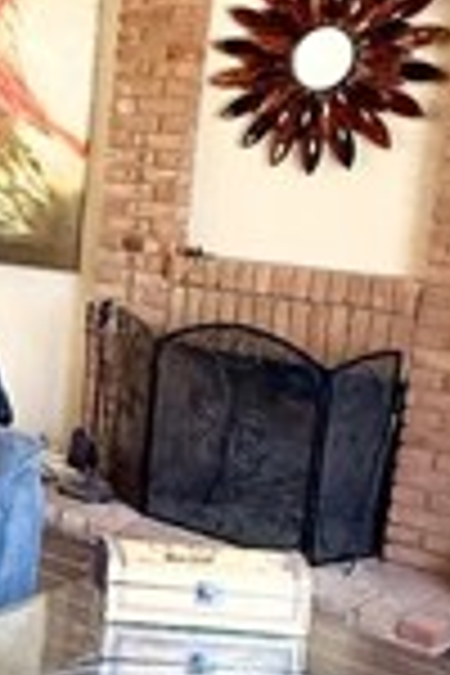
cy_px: 333
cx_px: -238
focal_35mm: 62
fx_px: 1162
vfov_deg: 32.4
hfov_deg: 19.0
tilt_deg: -8.6
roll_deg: -3.0
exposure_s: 1/120
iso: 400
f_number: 2.2
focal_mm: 2.22
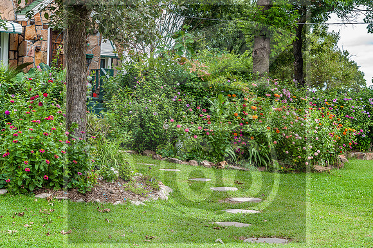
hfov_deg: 24.6
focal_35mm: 82
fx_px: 854
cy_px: 124
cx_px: 186
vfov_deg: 16.5
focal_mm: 55
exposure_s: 1/80
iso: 100
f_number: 9
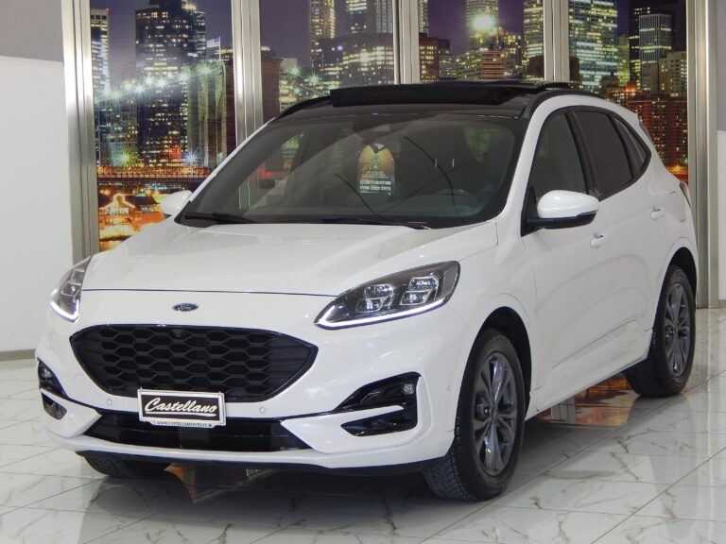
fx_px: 1950
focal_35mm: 93
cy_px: 272
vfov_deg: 15.9
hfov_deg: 21.1
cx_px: 363
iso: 160
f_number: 4.4
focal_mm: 16.6
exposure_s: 1/30
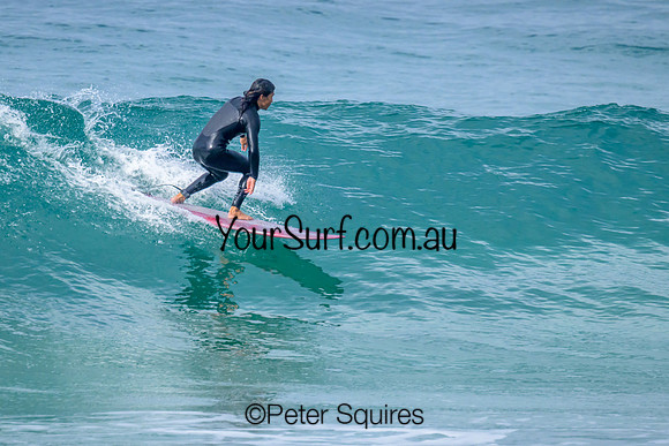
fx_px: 17362
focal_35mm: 934
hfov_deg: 2.2
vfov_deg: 1.5
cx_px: 326
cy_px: 195
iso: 1600
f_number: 11
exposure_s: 1/2000
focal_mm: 680
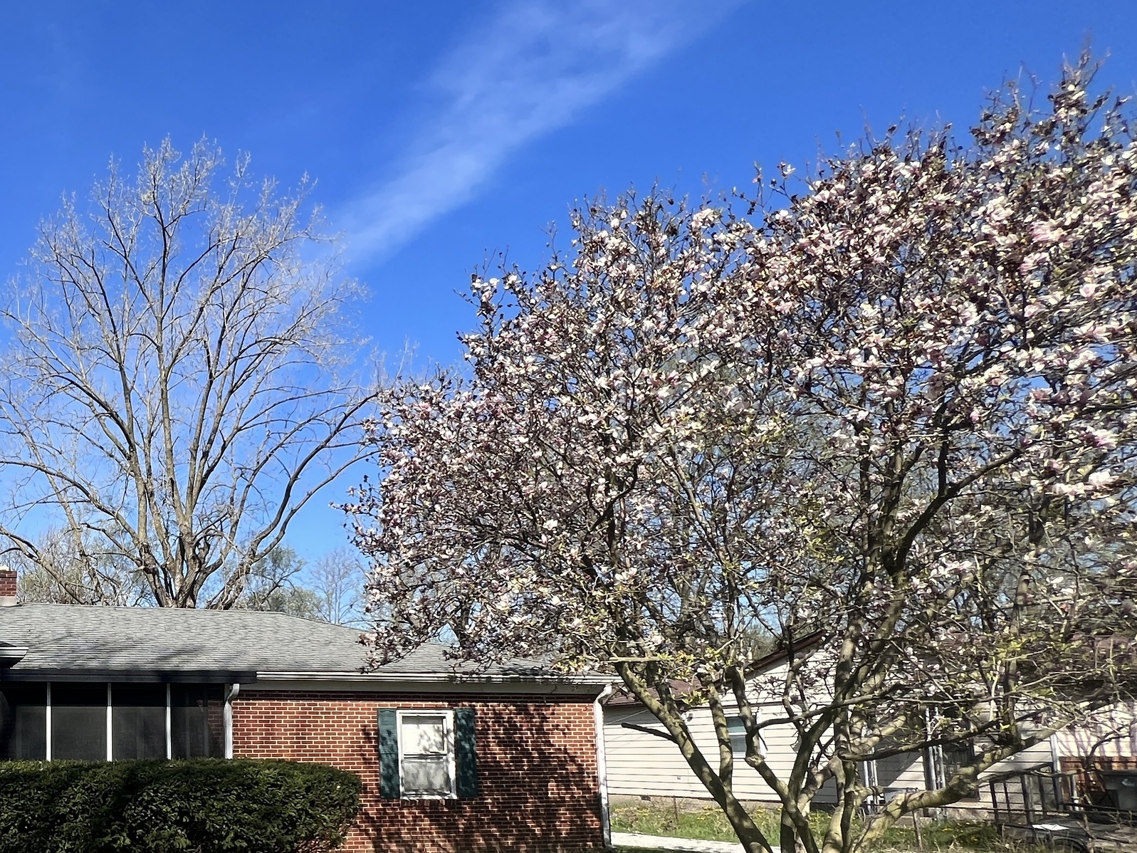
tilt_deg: +5.3
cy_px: 669
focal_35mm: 25
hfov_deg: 57.7
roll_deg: -0.3
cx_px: 79
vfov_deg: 51.8
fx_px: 821
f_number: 1.8
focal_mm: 1.57
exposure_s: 1/995
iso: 32
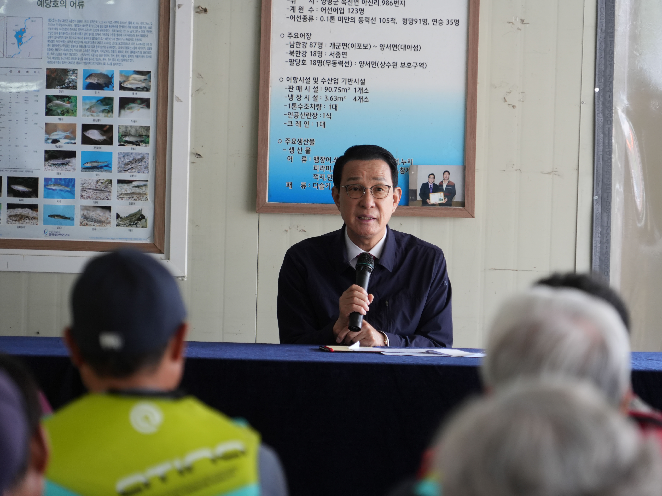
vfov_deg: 7.3
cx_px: 367
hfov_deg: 9.7
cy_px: 248
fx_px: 3882
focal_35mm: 203
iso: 1250
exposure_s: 1/125
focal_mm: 187
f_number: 6.3
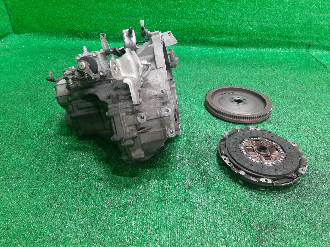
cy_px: 124
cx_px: 165
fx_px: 248
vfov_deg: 53.1
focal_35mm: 26
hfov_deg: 67.3
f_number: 1.7
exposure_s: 1/50
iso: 162
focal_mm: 3.93
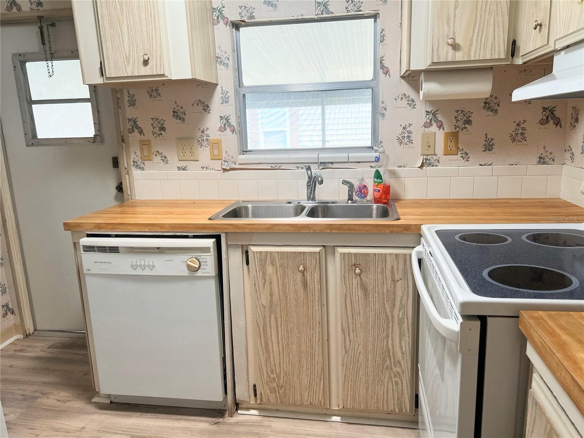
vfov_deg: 53.1
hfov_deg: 67.3
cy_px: 219
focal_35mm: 26
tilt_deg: -12.7
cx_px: 292
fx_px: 439
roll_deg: +2.0
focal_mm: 5.7
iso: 64
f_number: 1.5
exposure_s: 1/137
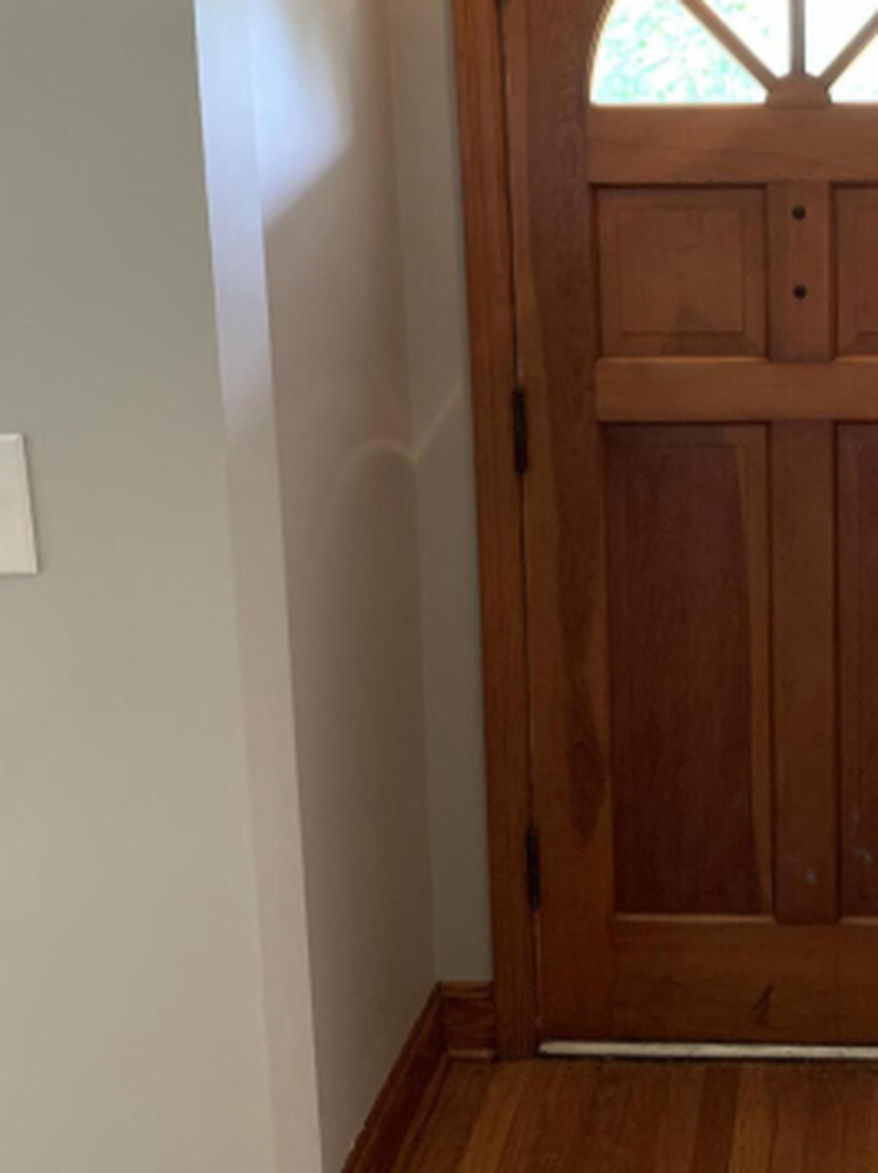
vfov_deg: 38.7
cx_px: 825
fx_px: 1659
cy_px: 439
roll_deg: +1.0
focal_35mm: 49
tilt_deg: -7.5
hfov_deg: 28.3
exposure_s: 1/40
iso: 320
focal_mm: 4.25
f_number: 1.8
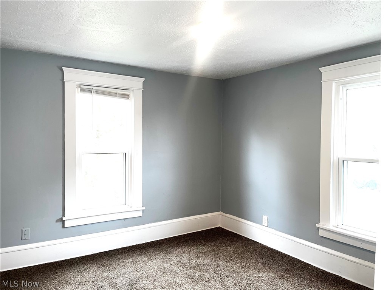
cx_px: 194
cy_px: 145
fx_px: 291
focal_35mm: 26
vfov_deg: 53.1
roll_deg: -0.8
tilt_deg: -1.8
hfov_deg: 67.3
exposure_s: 1/22
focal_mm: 5.1
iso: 50
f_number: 1.6
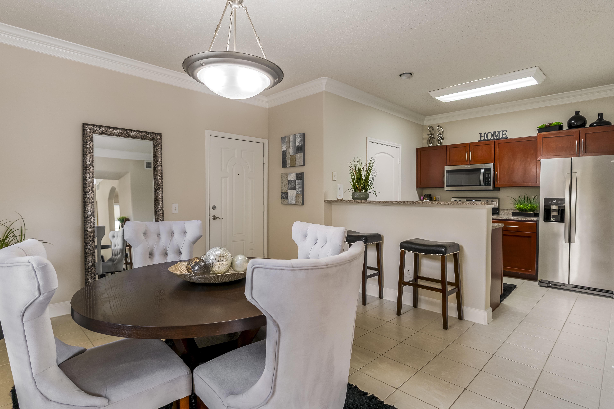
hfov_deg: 90.0
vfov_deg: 67.4
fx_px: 307
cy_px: 204
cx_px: 307
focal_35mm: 18
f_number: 4
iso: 200
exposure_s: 1/6
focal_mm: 18
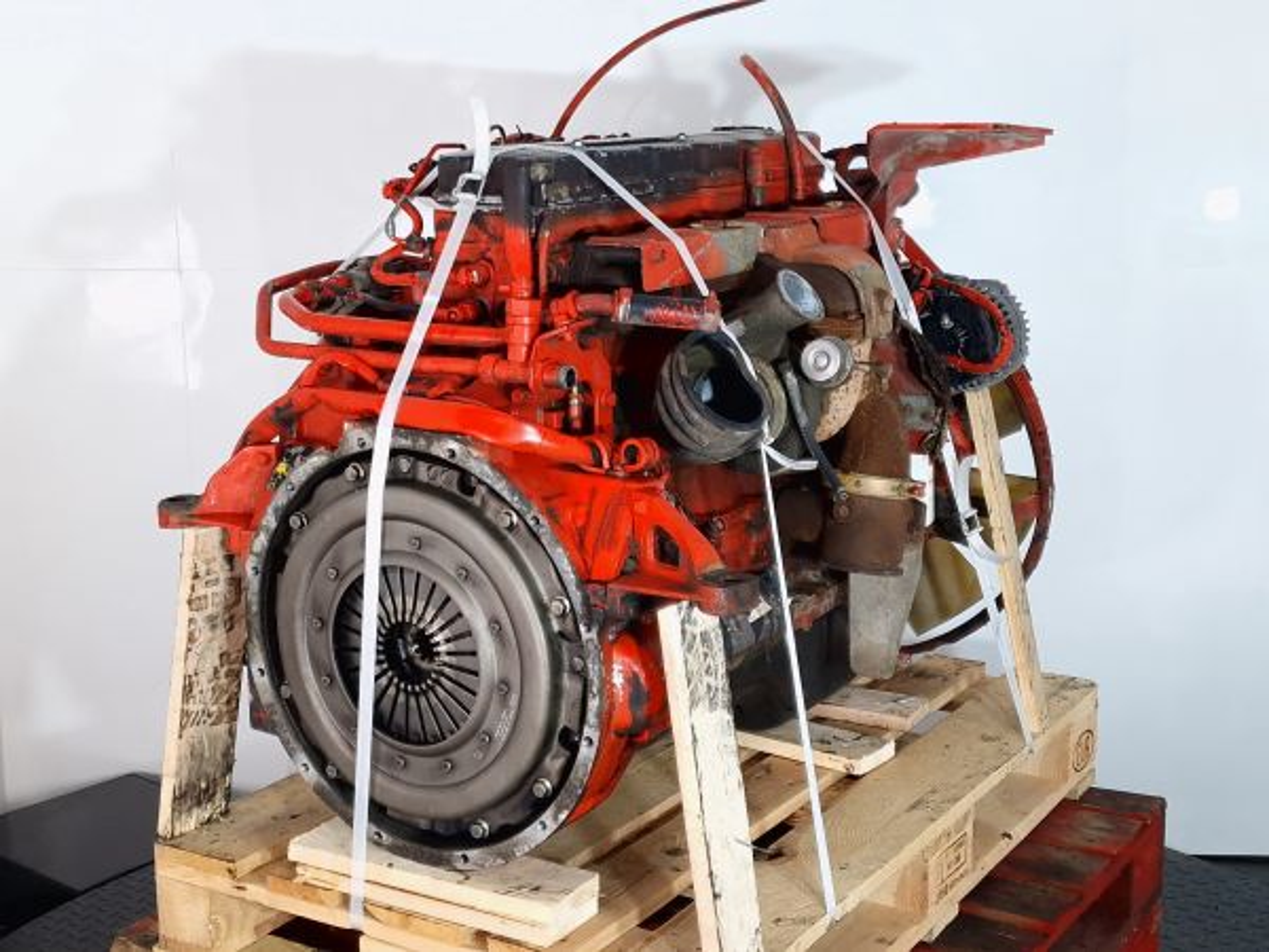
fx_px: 843
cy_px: 476
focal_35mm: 23
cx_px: 634
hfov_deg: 73.9
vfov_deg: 58.9
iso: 125
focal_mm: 6.4
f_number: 1.8
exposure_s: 1/50
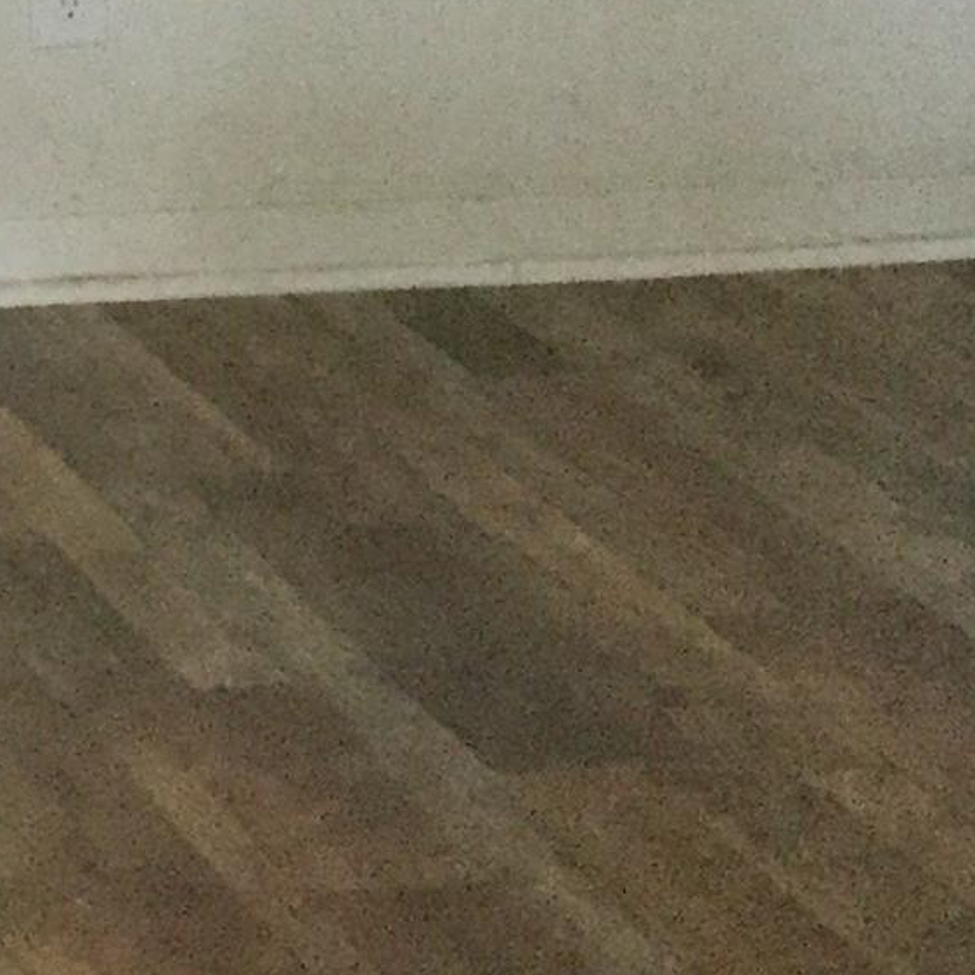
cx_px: -970
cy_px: -843
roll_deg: -1.4
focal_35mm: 146
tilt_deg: -4.1
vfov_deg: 11.1
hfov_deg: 10.9
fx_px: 4652
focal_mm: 3.3
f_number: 2.4
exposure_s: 1/33
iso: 200
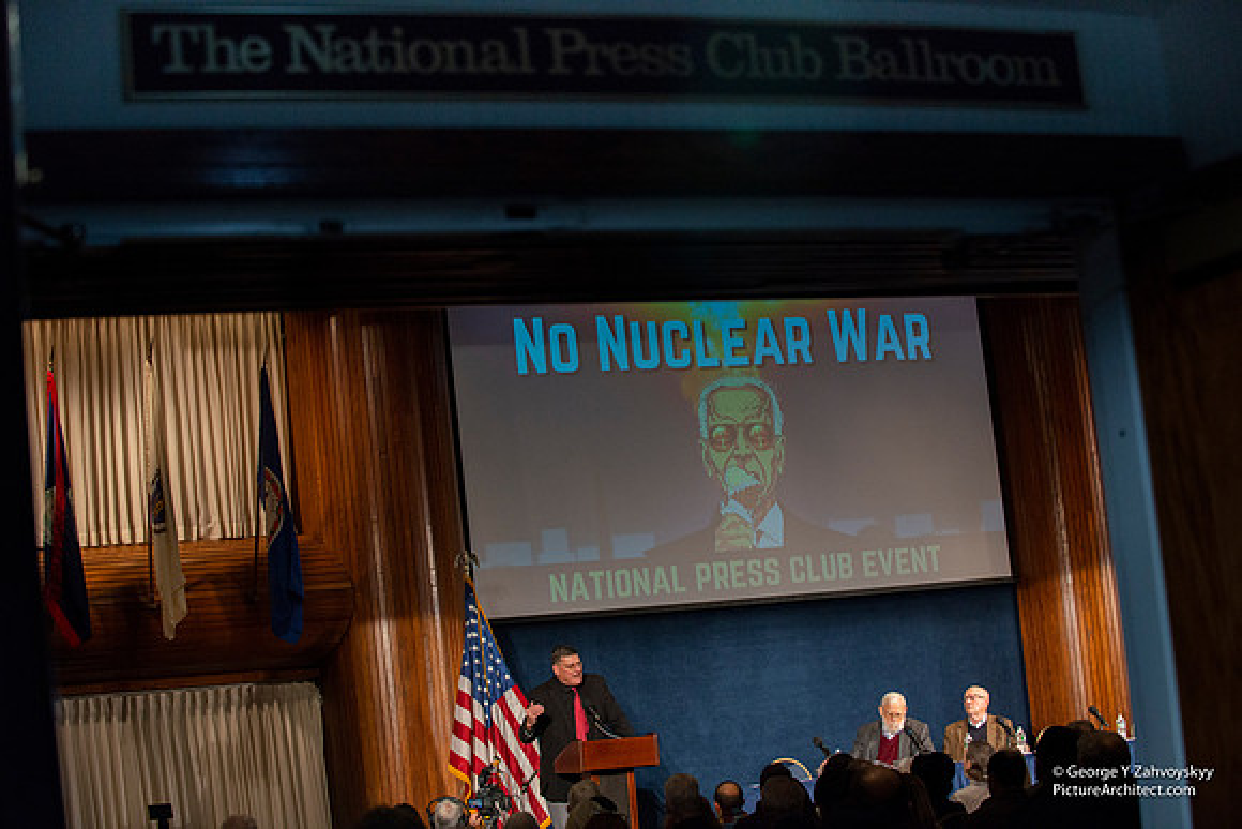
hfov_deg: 28.8
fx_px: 2415
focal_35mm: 70
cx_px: 621
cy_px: 414
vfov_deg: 19.5
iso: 1600
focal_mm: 70
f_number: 5
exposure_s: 1/200
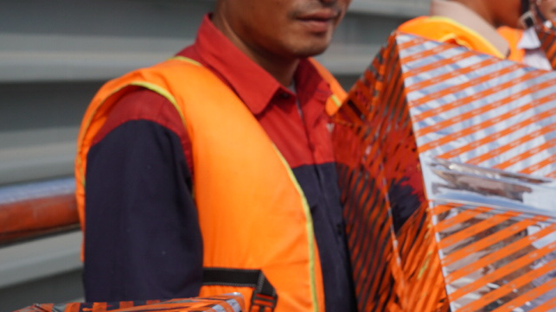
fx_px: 1282
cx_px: 527
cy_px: 100
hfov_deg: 23.6
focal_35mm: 87
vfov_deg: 13.9
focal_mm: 22
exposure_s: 1/640
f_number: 5.6
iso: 100
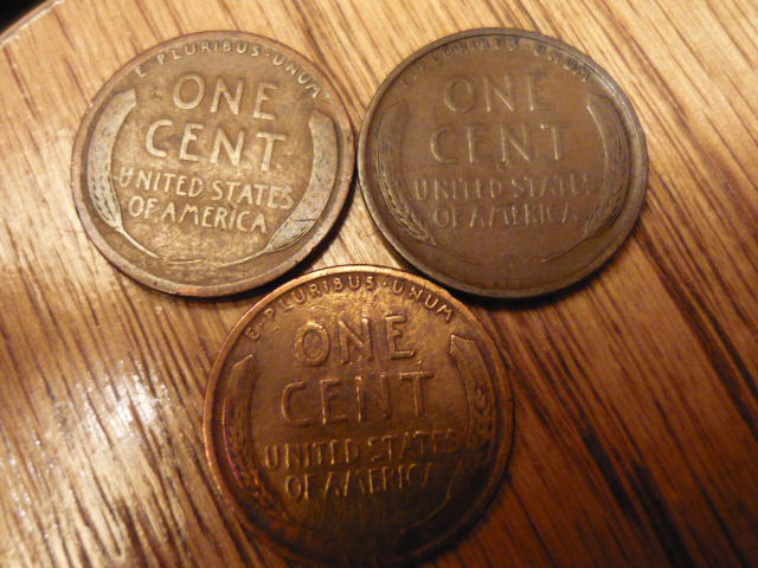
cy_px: 284
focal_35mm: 37
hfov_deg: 50.1
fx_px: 810
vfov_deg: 38.7
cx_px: 379
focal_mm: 5.5
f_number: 2.8
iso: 400
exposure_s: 1/30
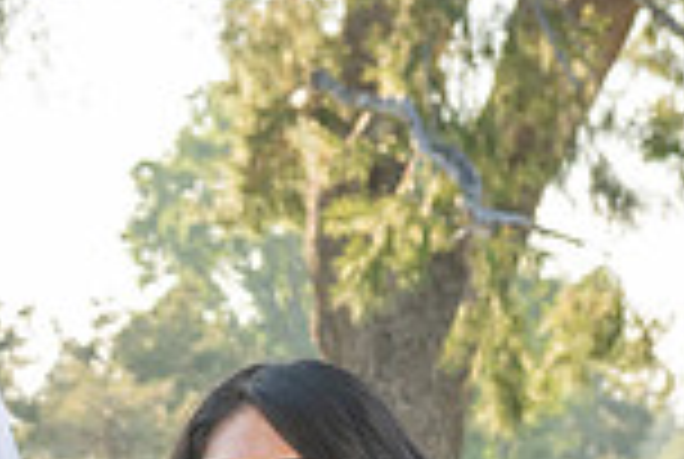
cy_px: 808
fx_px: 3769
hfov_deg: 10.1
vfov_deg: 6.8
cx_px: -266
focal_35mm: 198
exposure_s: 1/160
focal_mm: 52
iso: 200
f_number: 6.3
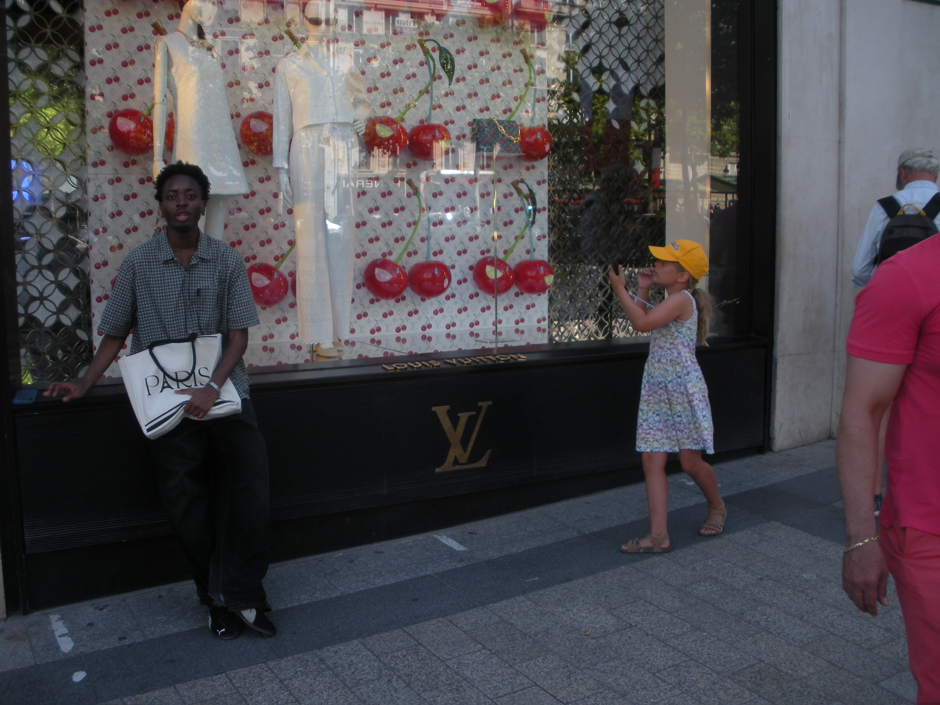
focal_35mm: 36
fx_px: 978
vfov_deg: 39.7
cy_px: 352
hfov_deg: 51.4
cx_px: 470
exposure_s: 1/166
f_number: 3.5
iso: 64
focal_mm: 6.3
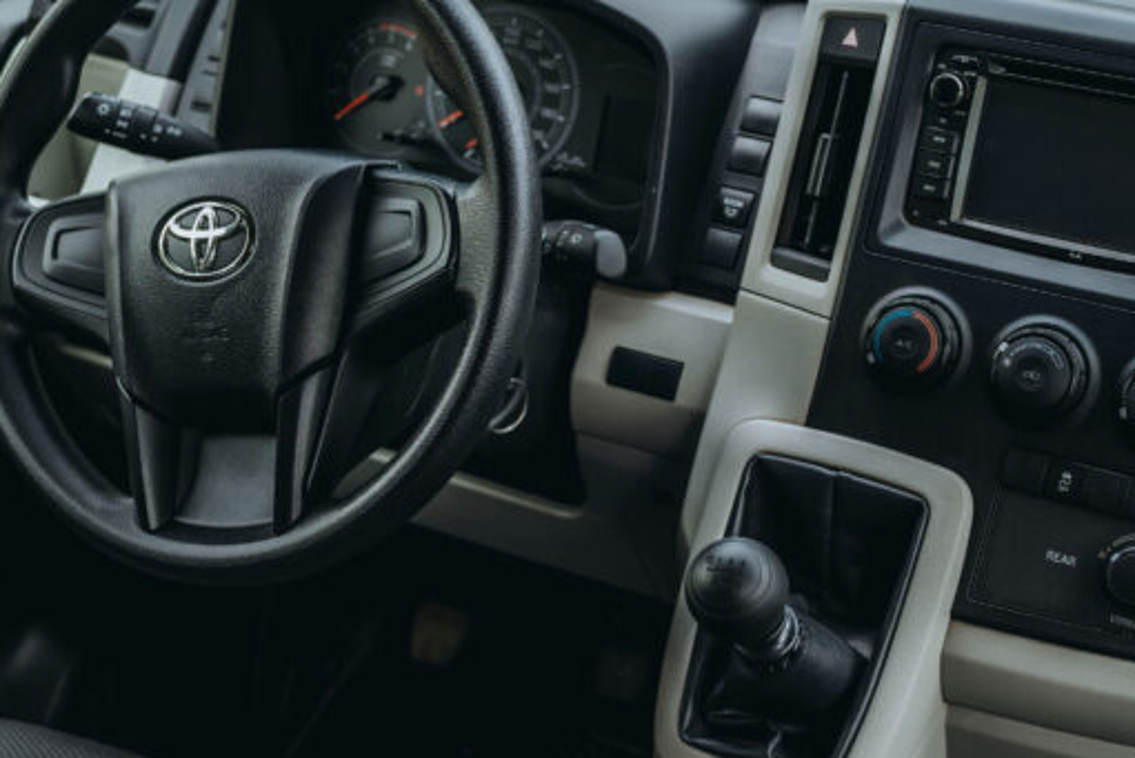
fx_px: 2207
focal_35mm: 70
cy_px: 390
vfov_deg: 19.5
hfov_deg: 28.8
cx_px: 585
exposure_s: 1/100
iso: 160
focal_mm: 50
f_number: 4
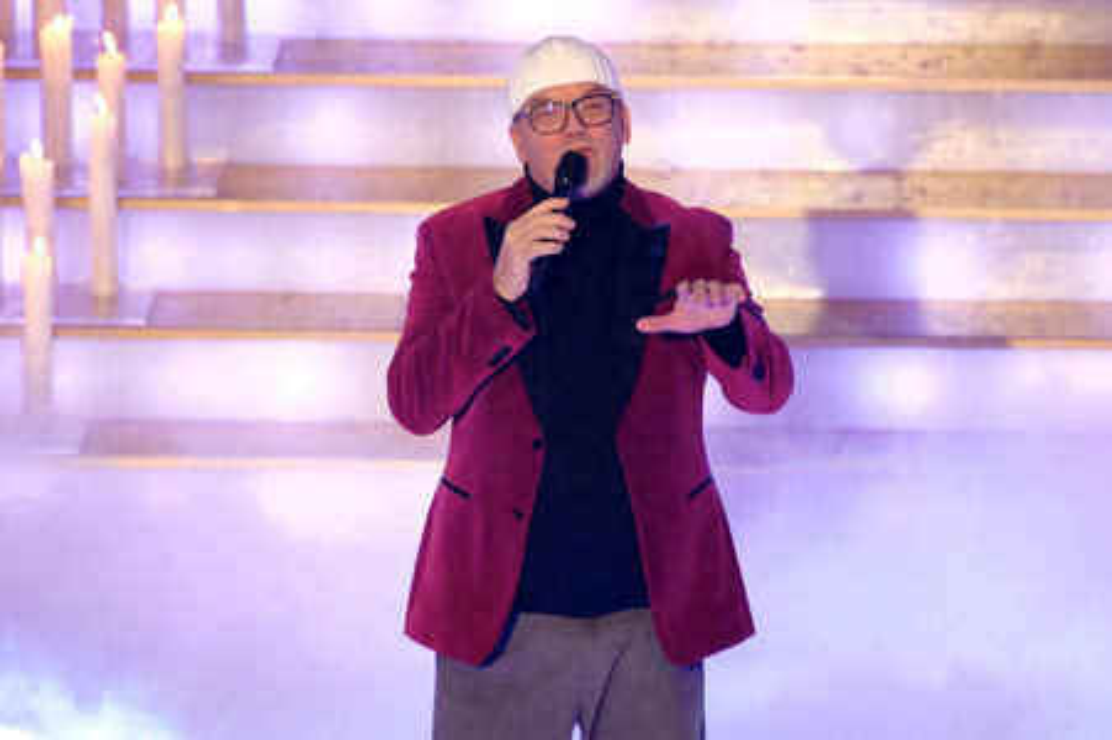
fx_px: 15433
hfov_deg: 4.1
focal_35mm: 500
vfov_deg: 2.7
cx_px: 556
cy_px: 370
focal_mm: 500
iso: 12800
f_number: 6.3
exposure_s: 1/400
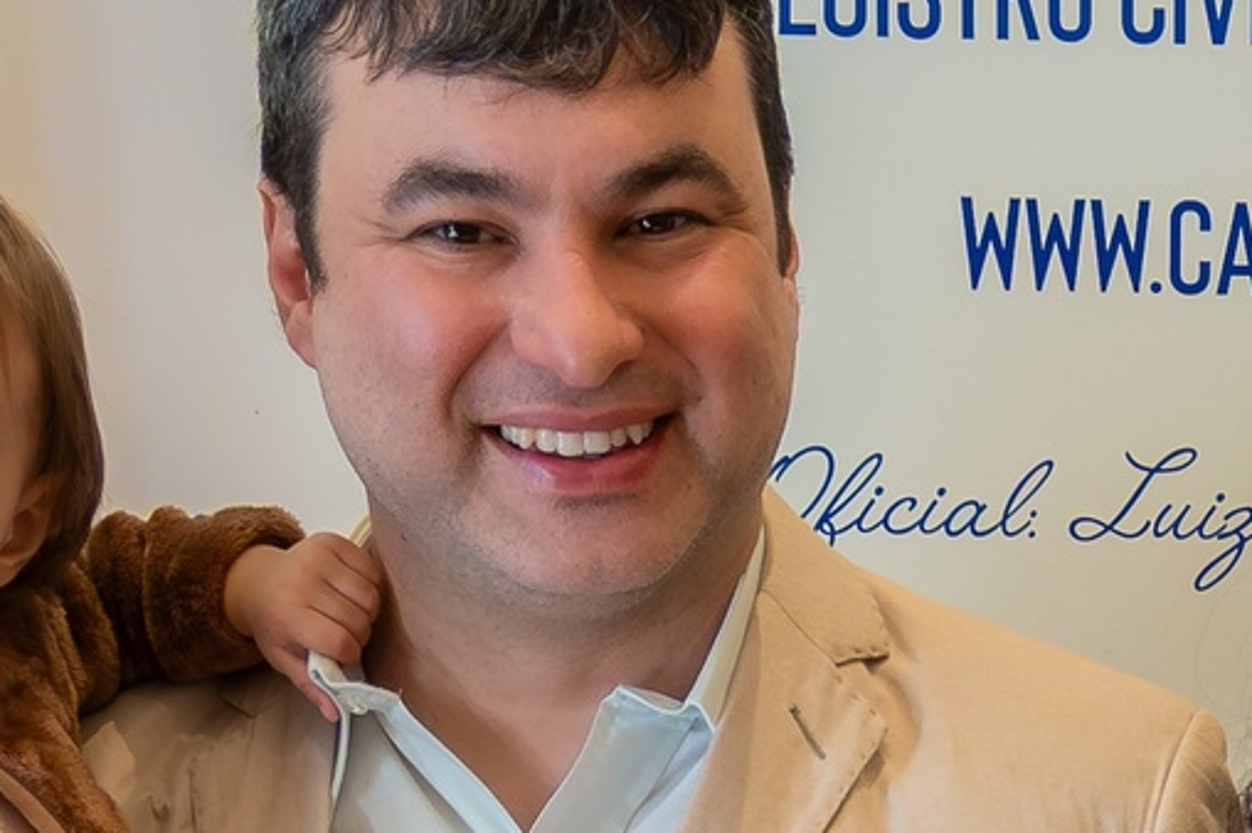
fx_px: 5005
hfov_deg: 13.9
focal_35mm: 144
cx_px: 1395
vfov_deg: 8.9
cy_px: 1735
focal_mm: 18.5
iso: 640
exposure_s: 1/60
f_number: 3.8
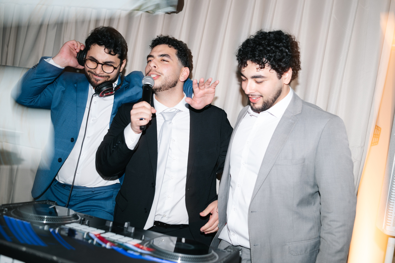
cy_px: 132
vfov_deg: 37.7
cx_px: 198
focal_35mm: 35
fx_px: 386
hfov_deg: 54.3
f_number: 2.8
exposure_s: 1/15
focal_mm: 35
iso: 32
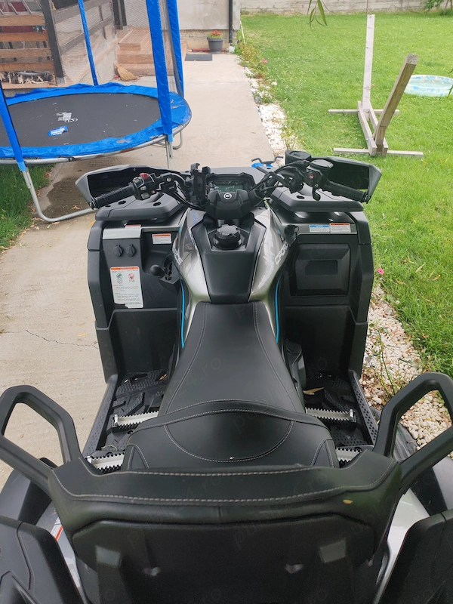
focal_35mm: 27
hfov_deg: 51.4
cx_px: 226
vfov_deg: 65.3
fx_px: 471
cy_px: 302
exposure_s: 1/100
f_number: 1.9
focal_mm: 6.12
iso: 64
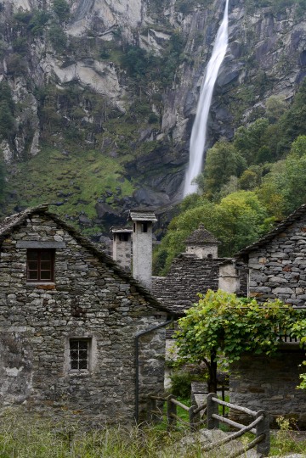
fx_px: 892
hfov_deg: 19.5
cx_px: 153
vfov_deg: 28.8
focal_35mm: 70
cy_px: 229
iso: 50
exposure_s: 1/2.5
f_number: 22
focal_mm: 70
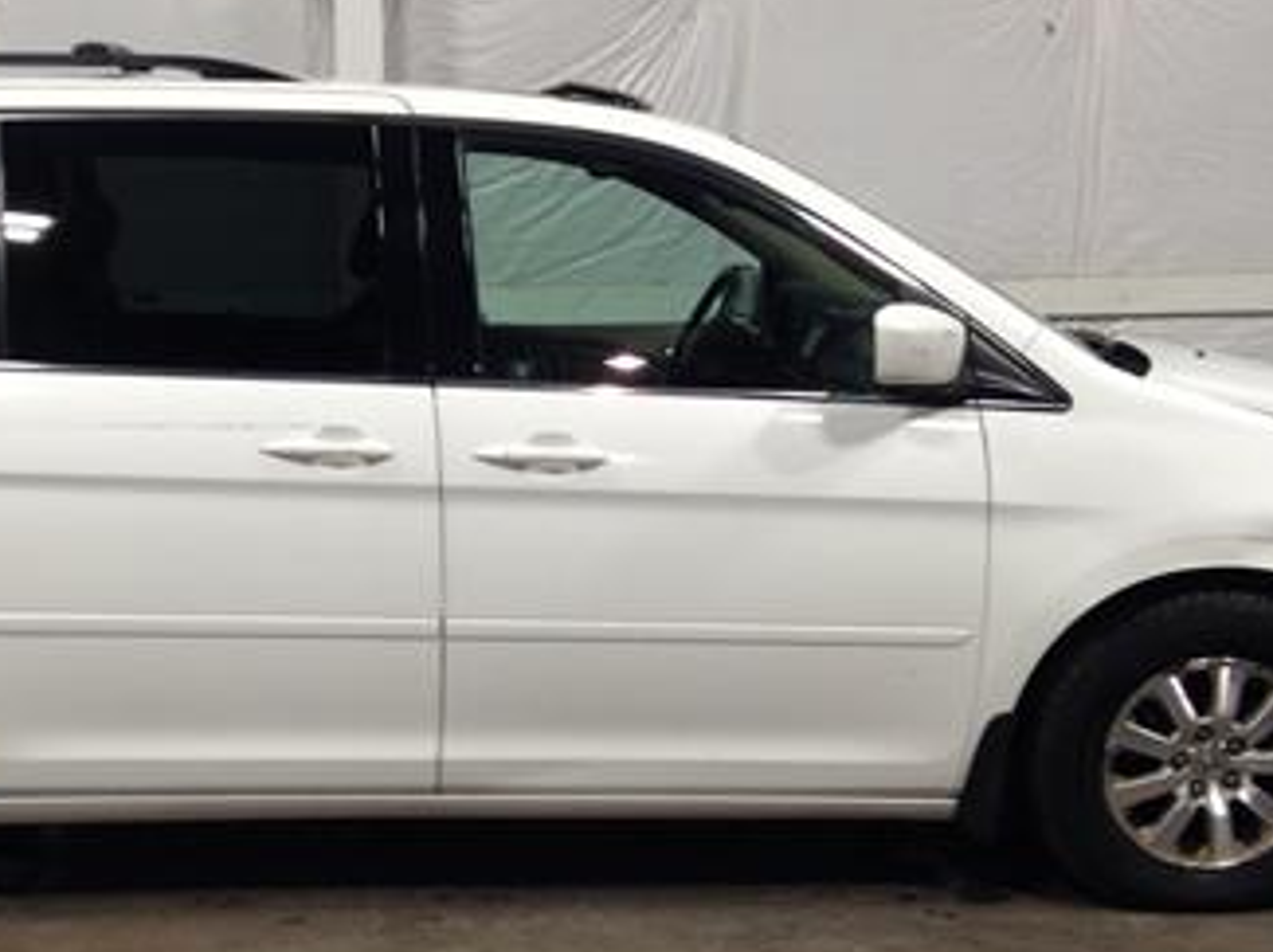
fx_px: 2388
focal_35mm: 65
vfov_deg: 22.5
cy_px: 592
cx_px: 384
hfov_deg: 29.6
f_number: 2.4
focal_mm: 3.3
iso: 40
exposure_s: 1/24
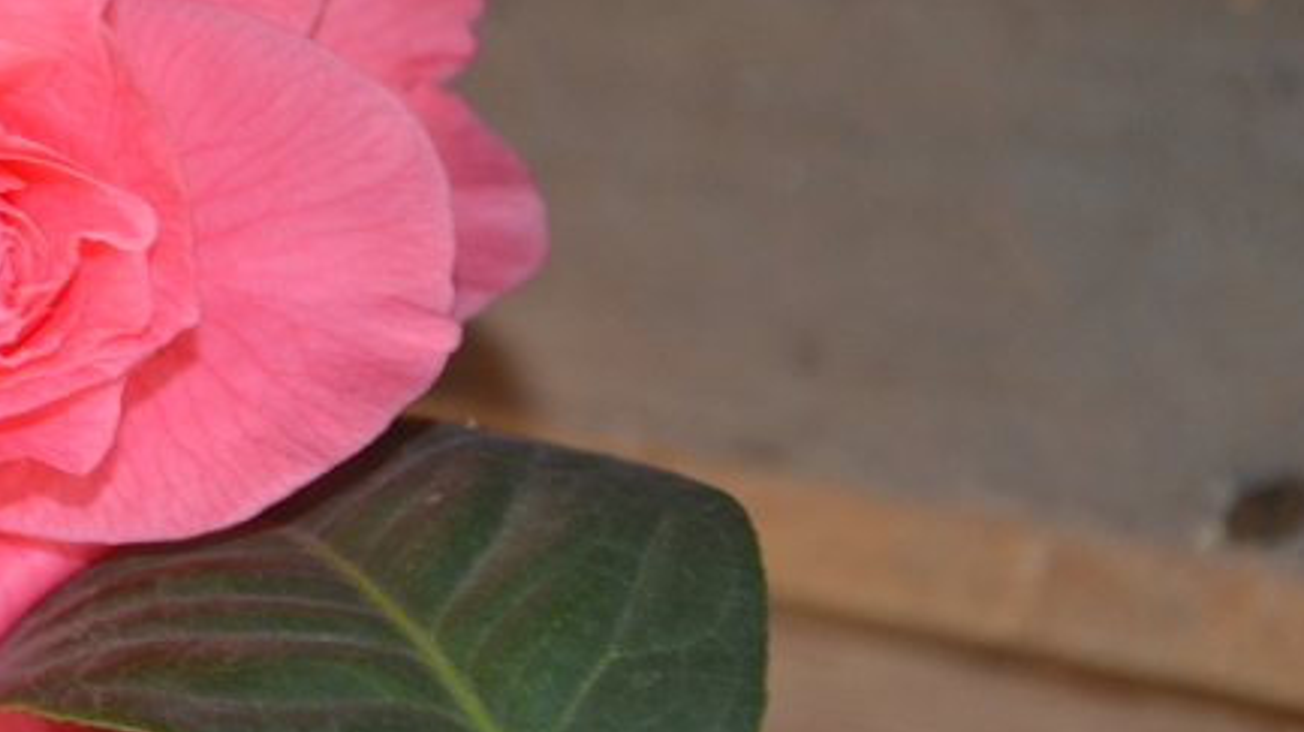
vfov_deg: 4.9
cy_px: 337
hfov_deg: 8.7
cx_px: -220
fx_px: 8467
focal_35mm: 245
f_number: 5.3
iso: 800
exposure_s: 1/60
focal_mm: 66
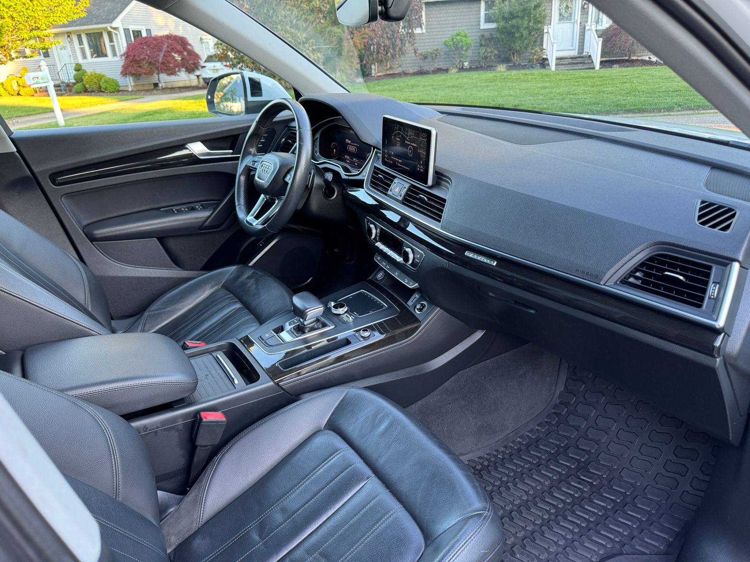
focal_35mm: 24
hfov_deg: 71.6
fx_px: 520
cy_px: 281
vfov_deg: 56.8
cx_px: 375
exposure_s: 1/75
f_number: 1.78
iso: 200
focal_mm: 6.76
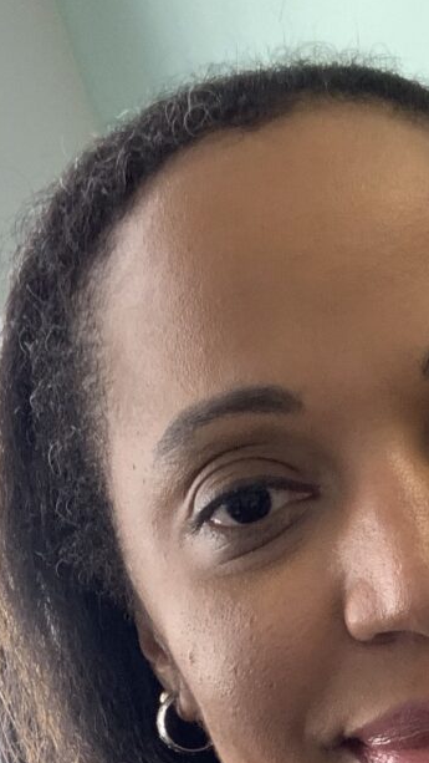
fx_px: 1840
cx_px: 441
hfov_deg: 13.1
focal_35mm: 91
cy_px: 729
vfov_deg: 22.7
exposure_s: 1/60
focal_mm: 2.87
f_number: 2.2
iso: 100
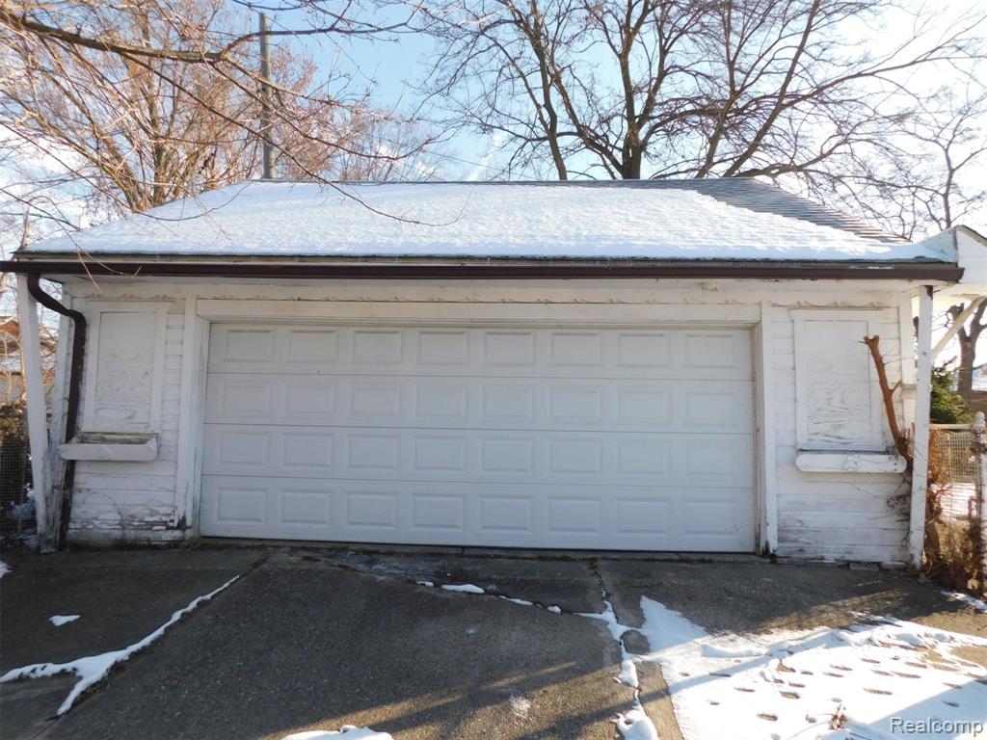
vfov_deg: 58.9
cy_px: 370
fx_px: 656
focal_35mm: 23
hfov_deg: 73.9
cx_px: 494
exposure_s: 1/640
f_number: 3
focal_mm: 4
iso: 125
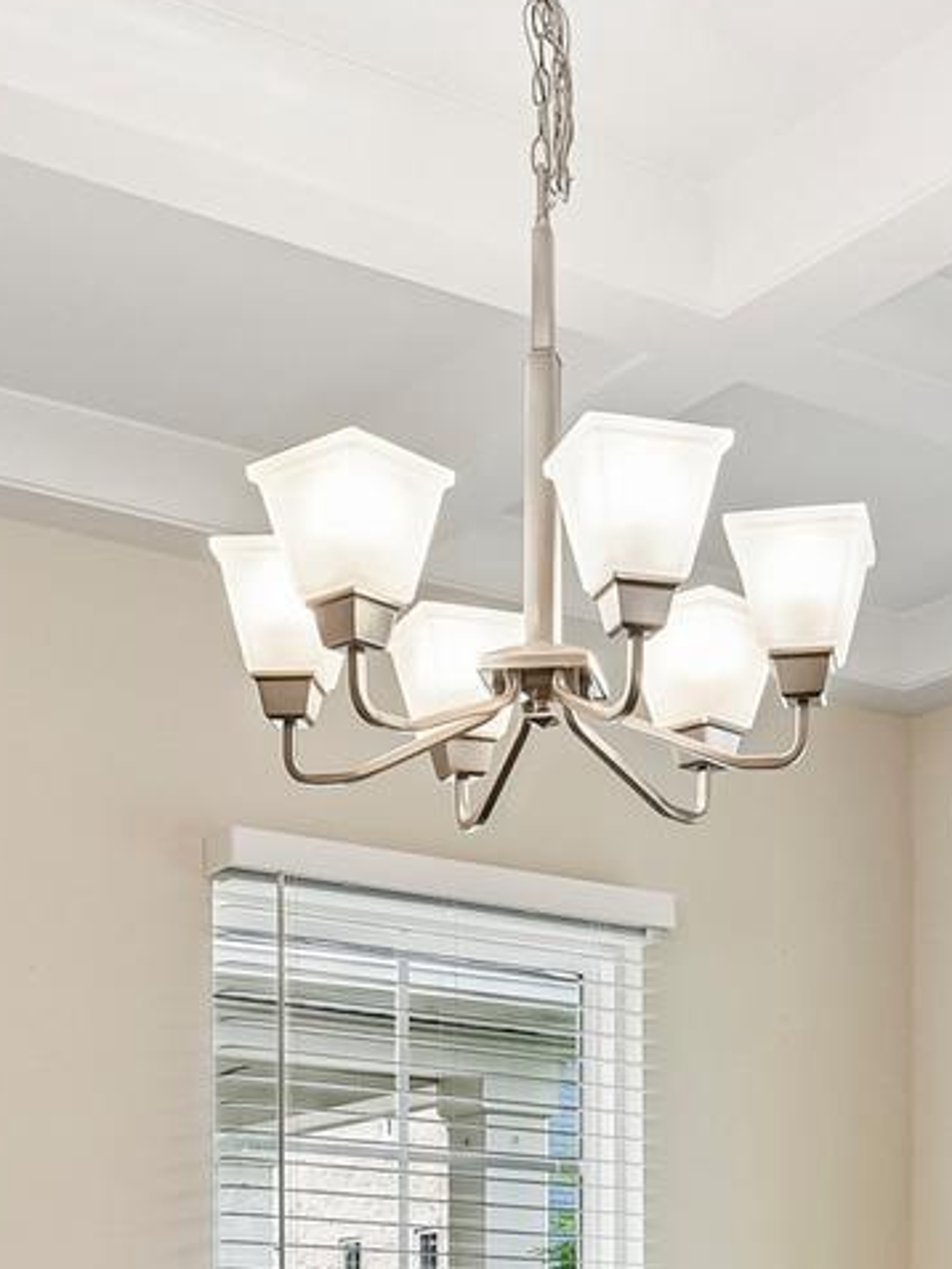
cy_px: 1441
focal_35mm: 66
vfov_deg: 26.7
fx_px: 2419
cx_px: 604
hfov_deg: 22.2
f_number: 8
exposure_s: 1/25
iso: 400
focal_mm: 16
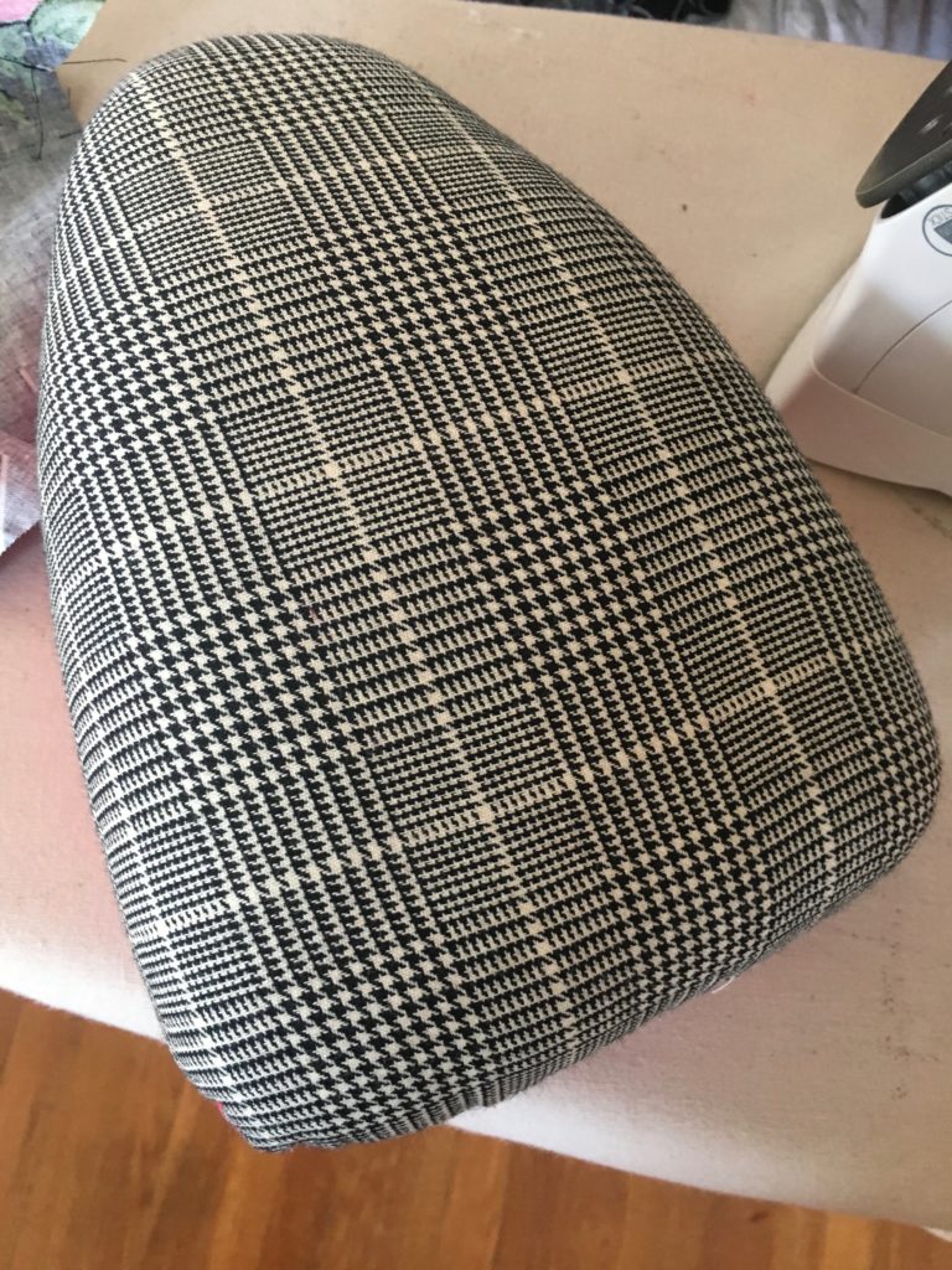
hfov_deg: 48.2
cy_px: 635
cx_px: 476
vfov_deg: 61.7
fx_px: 1063
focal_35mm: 29
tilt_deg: -70.9
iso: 125
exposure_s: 1/30
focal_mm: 4.15
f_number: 2.2
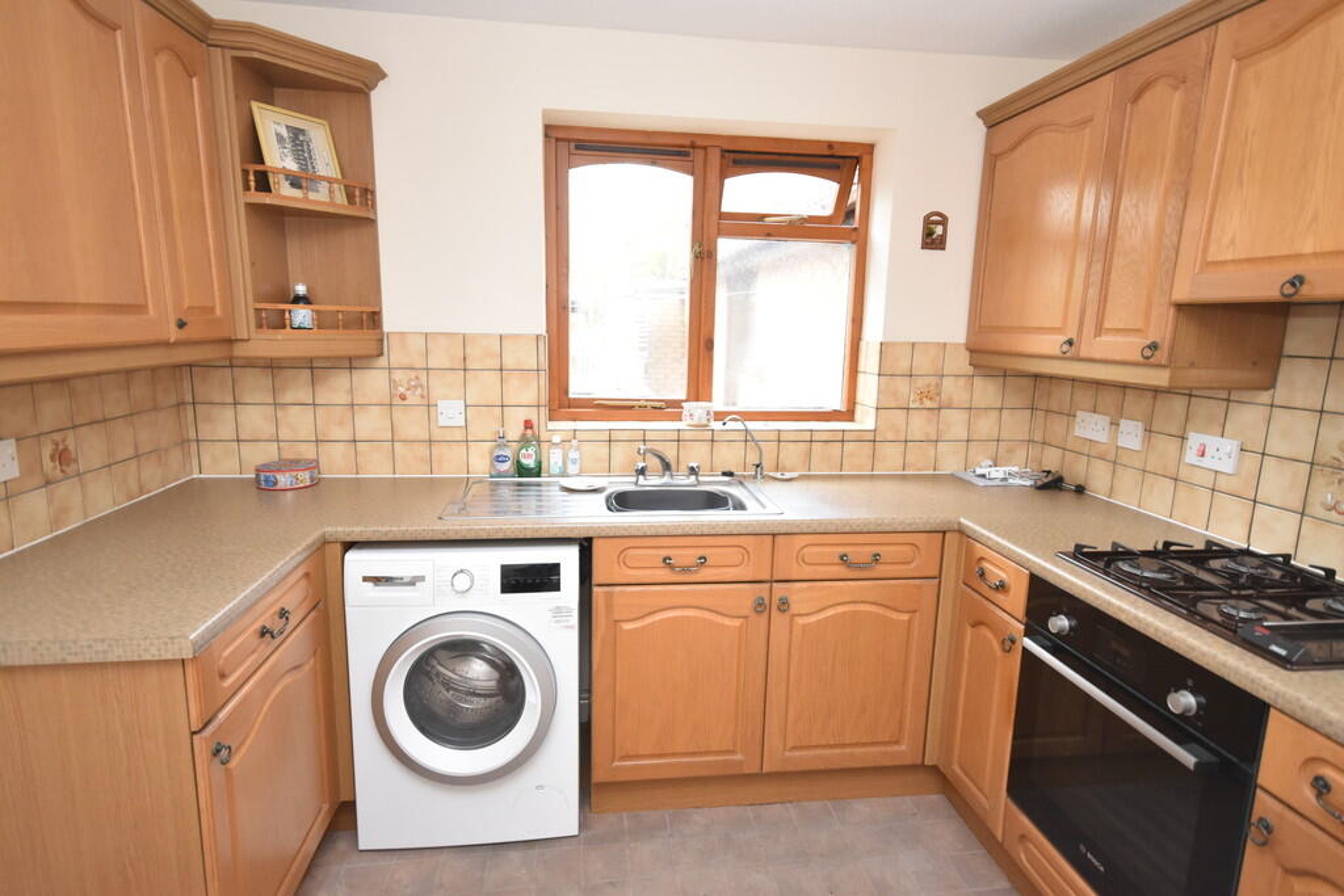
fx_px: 728
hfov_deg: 85.4
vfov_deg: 63.2
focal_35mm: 20
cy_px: 448
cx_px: 672
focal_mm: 13
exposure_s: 1/125
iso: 1400
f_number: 4.5
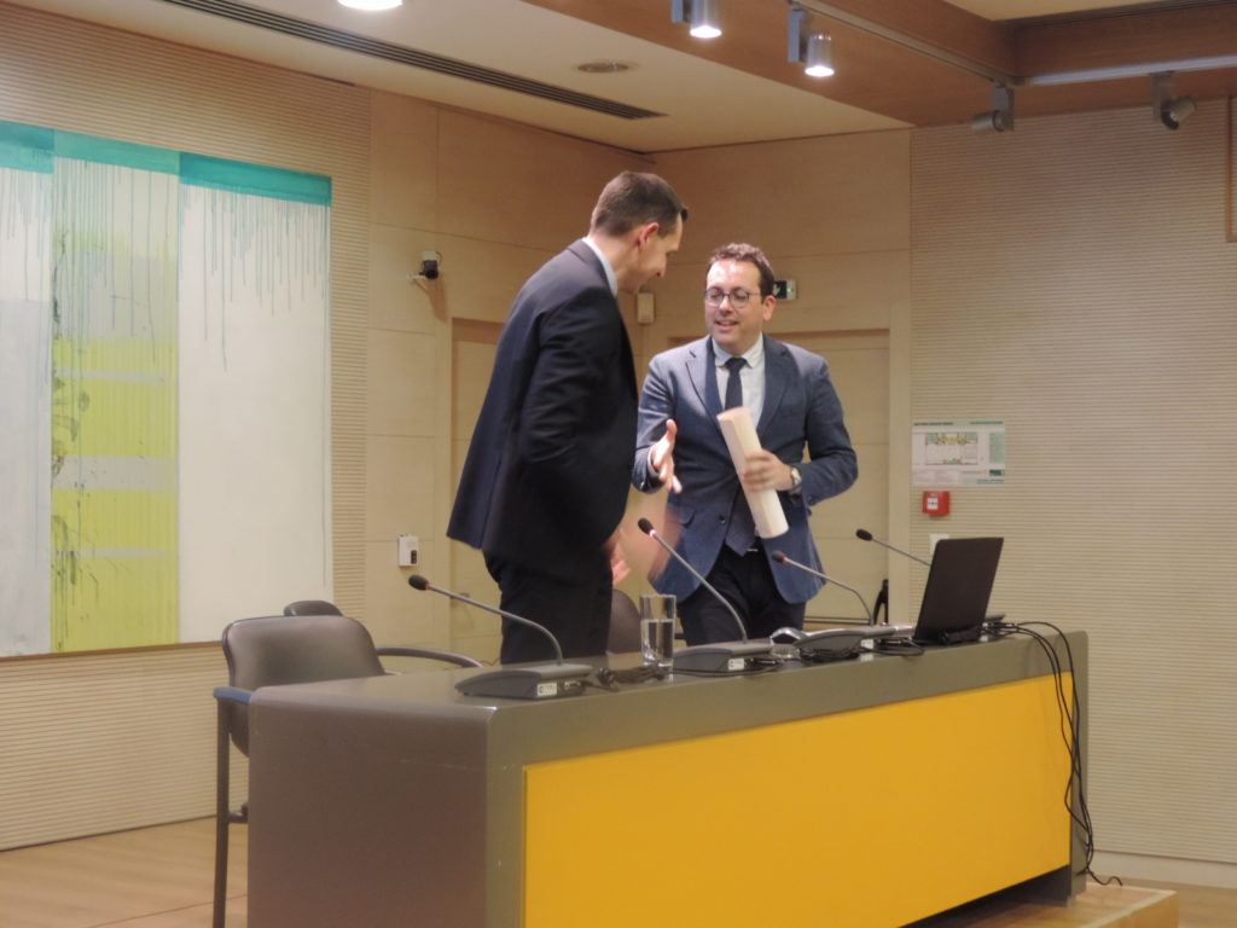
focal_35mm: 60
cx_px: 618
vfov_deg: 24.4
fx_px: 2144
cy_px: 464
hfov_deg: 32.2
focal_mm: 10.7
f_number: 3.7
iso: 500
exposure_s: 1/15
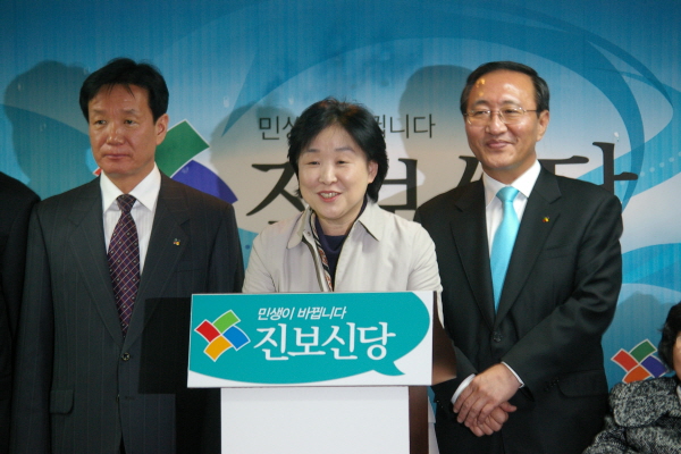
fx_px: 2979
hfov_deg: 13.0
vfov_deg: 8.7
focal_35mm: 158
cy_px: 227
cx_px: 340
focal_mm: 105
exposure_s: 1/30
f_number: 4.5
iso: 800
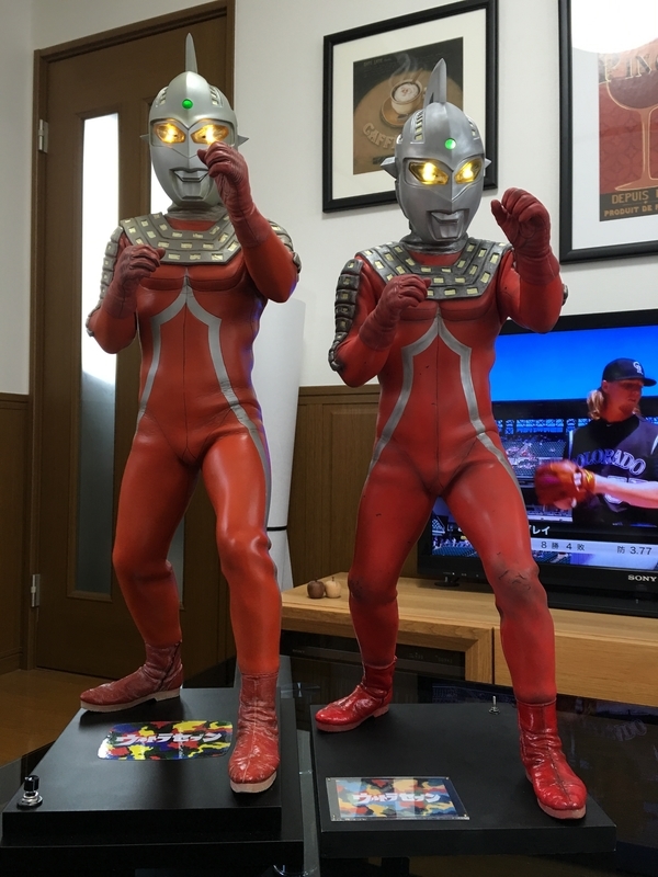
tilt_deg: +1.3
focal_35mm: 29
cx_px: 329
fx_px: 735
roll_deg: -0.7
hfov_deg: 48.2
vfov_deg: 61.7
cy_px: 438
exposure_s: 1/30
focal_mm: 4.15
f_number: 2.2
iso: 40
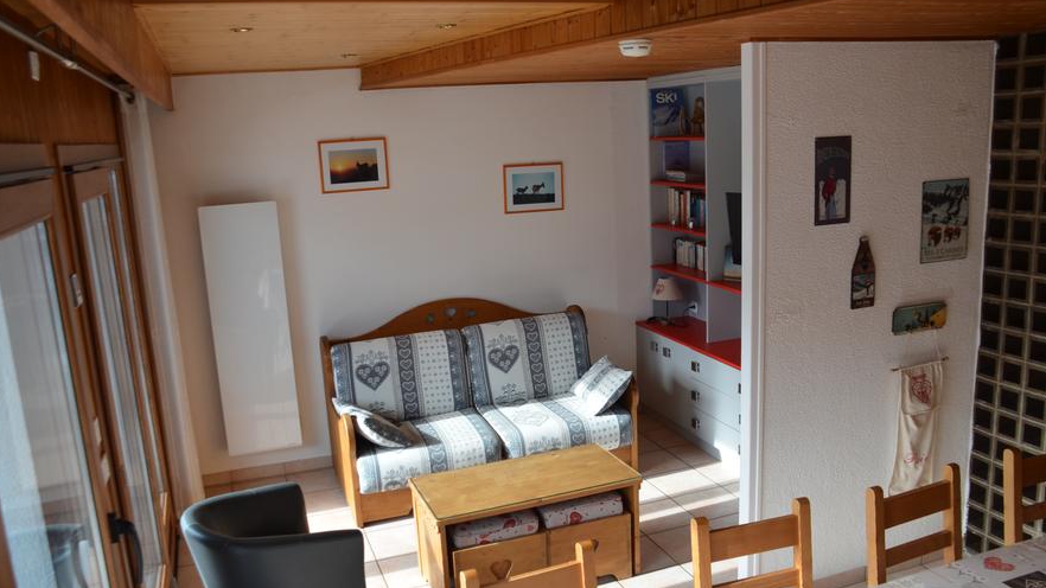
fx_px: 804
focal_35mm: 29
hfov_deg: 66.1
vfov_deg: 40.2
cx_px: 519
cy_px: 302
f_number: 6.3
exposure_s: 1/160
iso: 200
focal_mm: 18
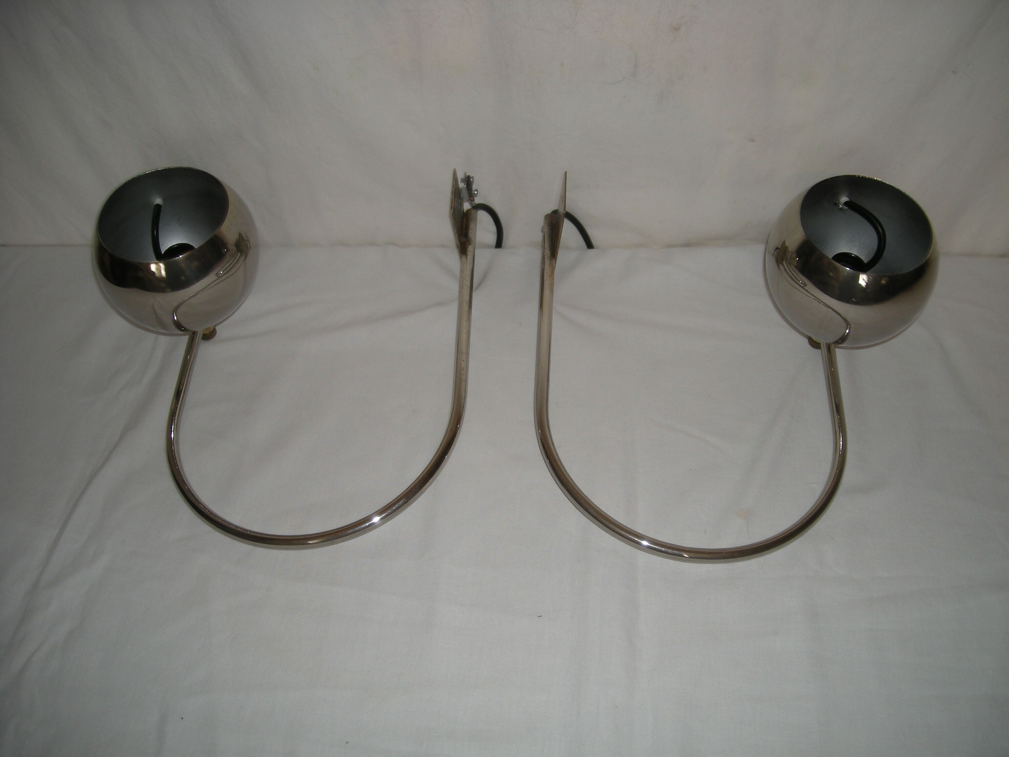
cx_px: 504
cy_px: 378
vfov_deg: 40.7
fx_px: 1020
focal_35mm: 35
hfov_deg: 52.6
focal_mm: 5.7
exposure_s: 1/33
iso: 50
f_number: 2.8
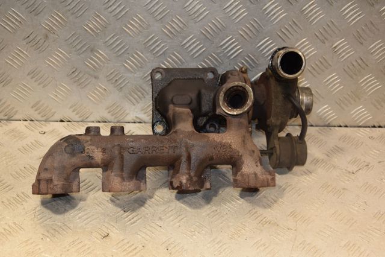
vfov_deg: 23.8
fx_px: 609
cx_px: 192
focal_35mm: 57
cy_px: 128
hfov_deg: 35.1
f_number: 5
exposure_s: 1/200
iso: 800
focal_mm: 38
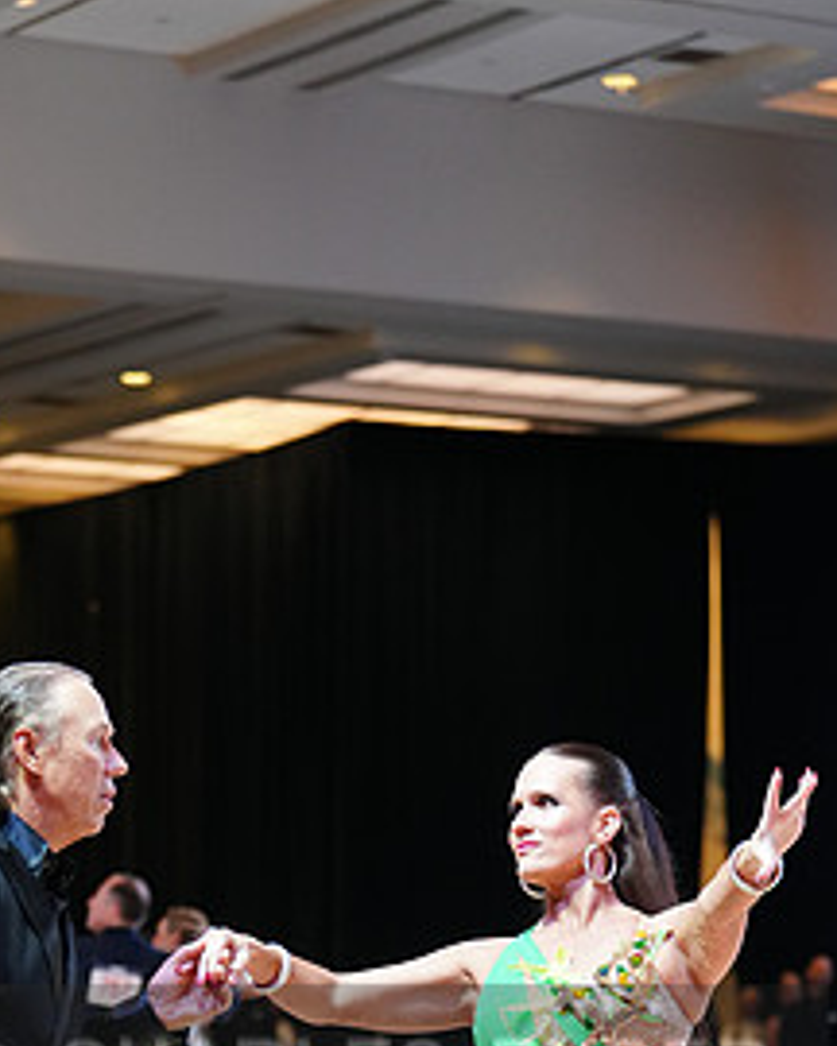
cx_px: 296
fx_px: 4366
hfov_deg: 10.9
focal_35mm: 141
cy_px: 1116
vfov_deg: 13.4
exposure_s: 1/400
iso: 2000
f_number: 2.8
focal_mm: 70
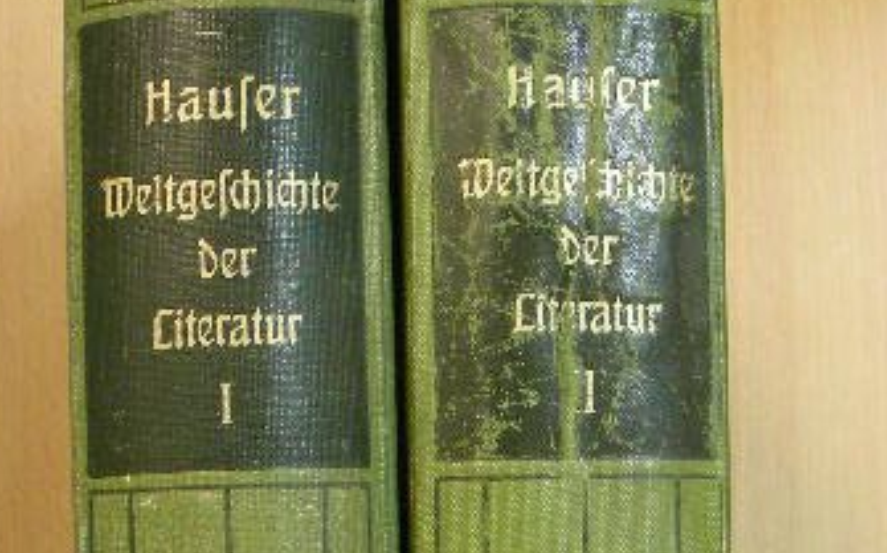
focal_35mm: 77
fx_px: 1860
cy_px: 659
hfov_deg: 26.8
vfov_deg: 16.3
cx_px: 384
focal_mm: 6.3
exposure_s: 1/10.8
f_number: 3.5
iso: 200
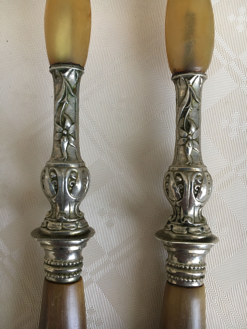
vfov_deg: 61.7
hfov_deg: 48.2
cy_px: 164
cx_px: 124
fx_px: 276
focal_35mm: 29
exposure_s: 1/33
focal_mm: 4.15
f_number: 2.2
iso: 125
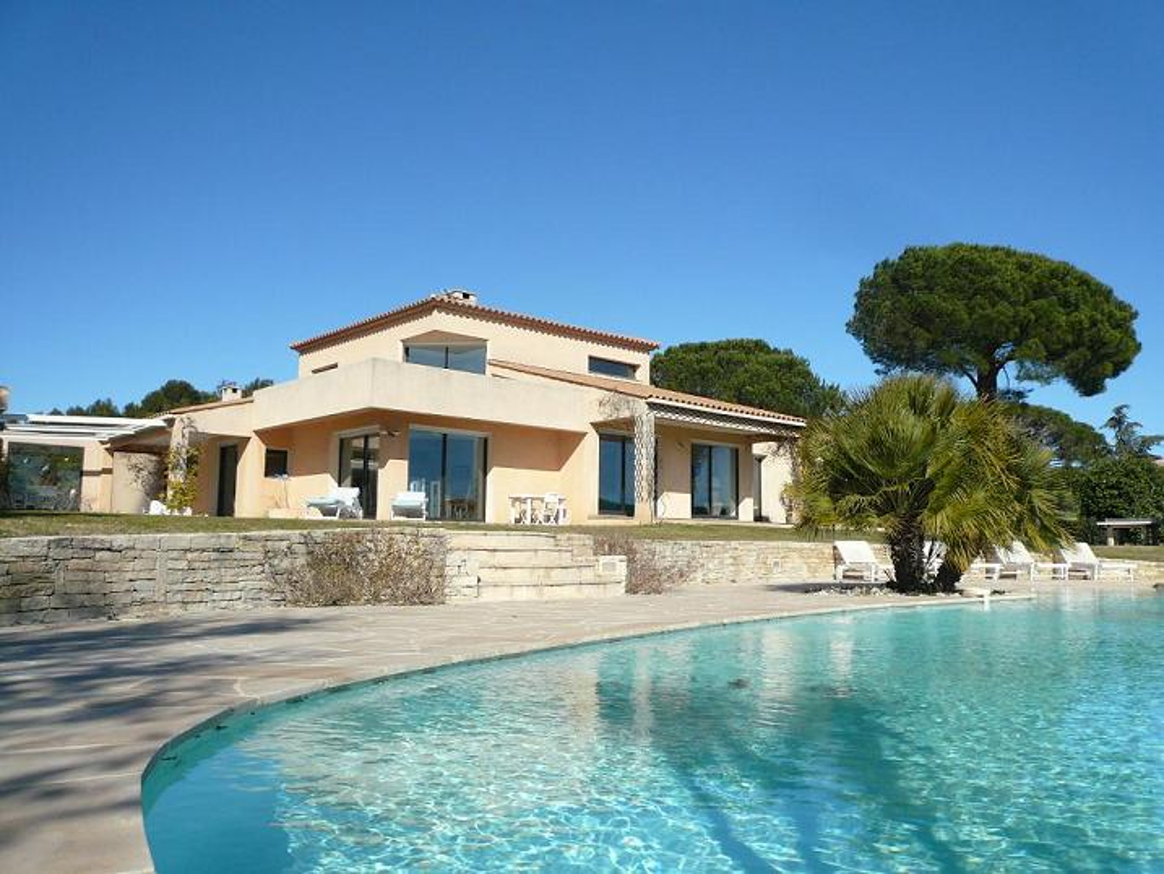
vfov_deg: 49.8
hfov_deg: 63.4
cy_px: 437
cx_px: 582
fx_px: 942
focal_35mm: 28
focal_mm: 4.6
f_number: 8
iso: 100
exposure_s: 1/250
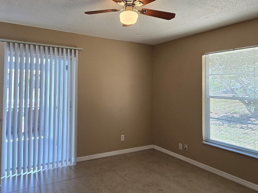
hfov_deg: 72.6
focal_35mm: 23
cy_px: 85
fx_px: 171
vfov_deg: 58.7
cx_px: 95
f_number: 2.2
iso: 80
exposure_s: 1/60
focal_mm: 2.2
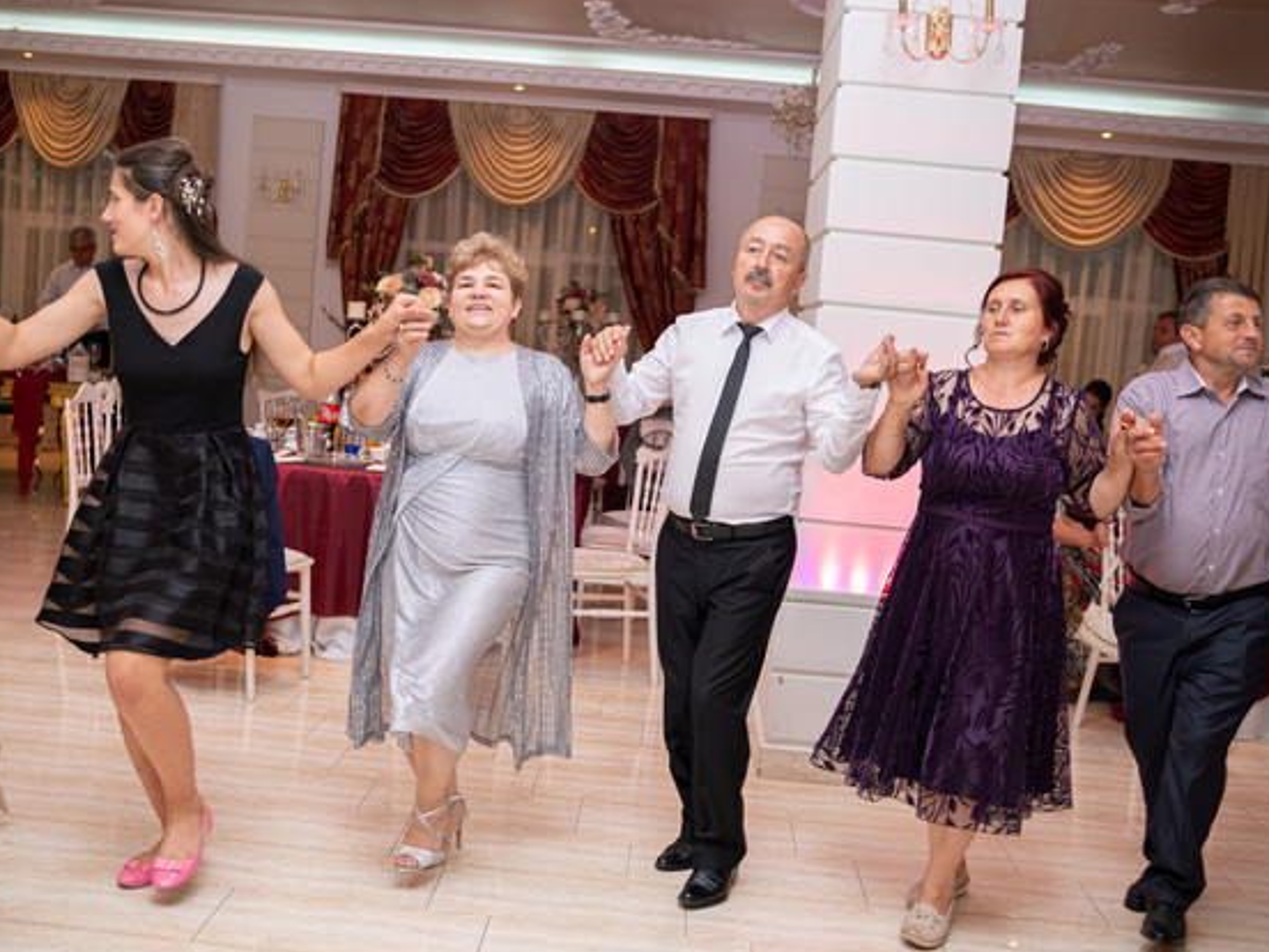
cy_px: 486
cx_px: 602
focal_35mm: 39
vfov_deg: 36.8
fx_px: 1430
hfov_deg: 47.8
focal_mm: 23
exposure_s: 1/125
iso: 640
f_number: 2
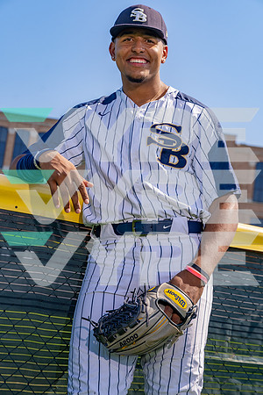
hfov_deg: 22.3
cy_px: 198
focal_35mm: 61
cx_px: 132
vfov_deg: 32.9
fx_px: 668
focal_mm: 61
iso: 100
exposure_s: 1/500
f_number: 5
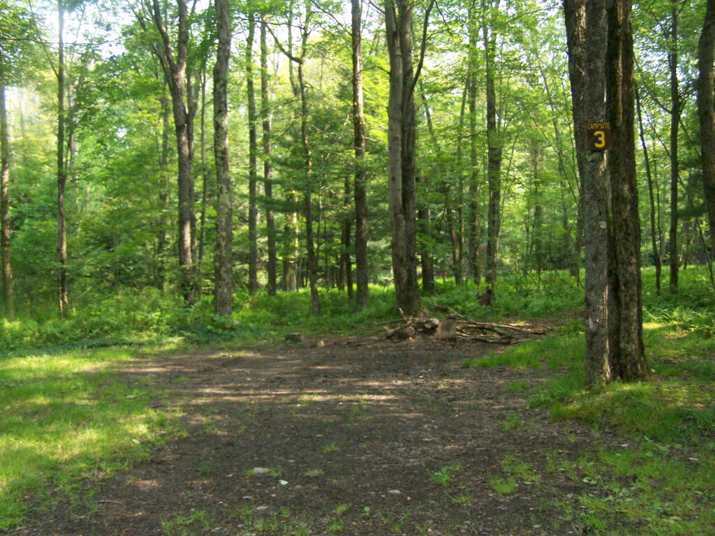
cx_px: 358
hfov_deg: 49.0
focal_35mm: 38
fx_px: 785
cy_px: 268
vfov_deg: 37.7
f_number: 2.8
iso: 400
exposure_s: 1/320
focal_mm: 6.3
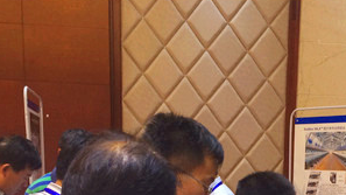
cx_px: 253
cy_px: 255
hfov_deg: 31.4
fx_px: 605
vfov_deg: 17.2
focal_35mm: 66
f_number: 2.2
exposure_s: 1/30
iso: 100
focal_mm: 4.12
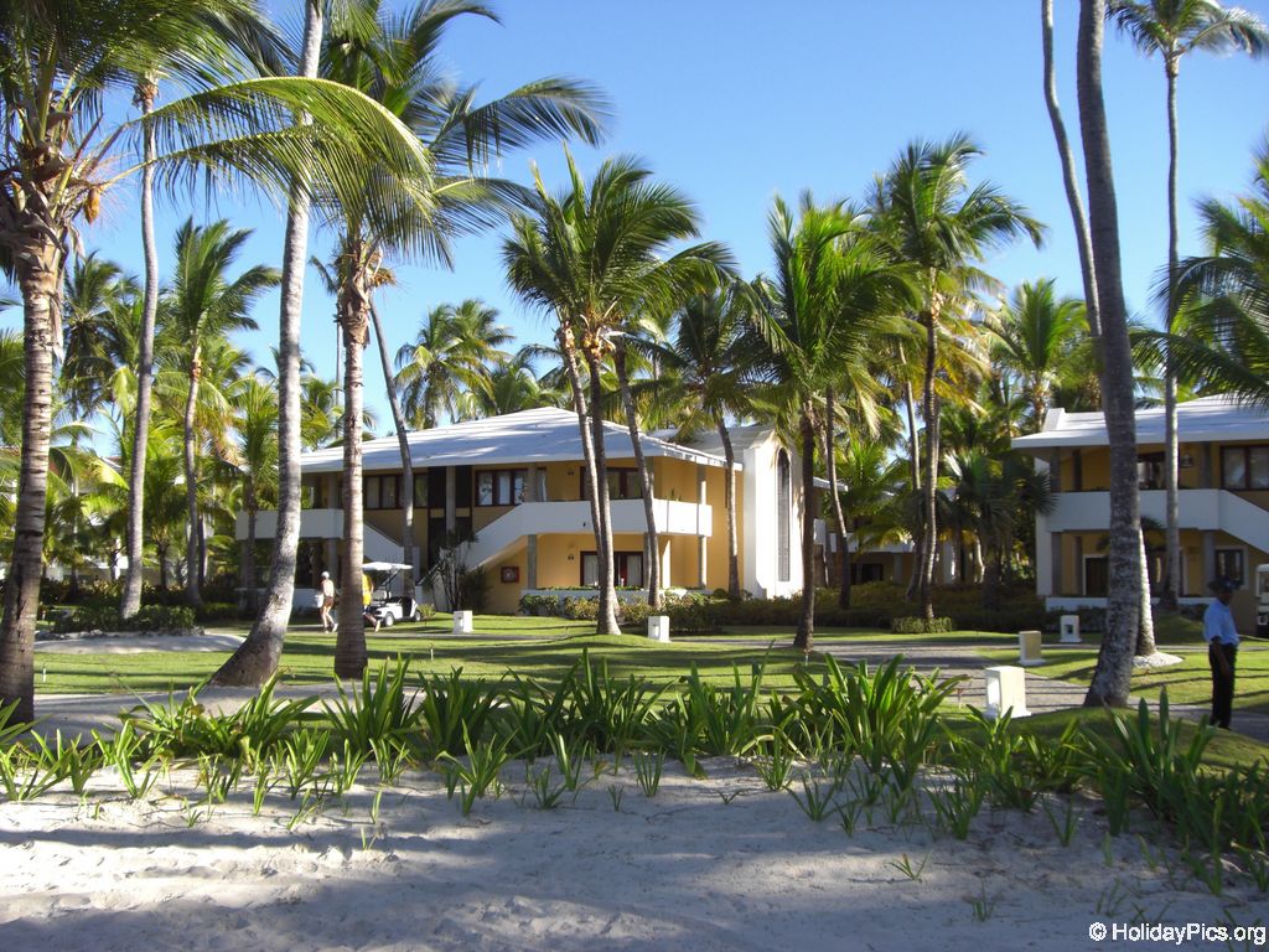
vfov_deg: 37.7
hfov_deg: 49.0
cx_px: 634
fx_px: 1393
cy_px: 476
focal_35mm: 38
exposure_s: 1/500
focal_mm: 6.2
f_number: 2.7
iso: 64
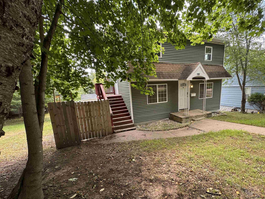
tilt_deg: -14.1
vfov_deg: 74.2
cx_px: 147
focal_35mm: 17
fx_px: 130
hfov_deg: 90.7
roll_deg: +2.3
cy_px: 115
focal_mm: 2.22
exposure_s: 1/99
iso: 40
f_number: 2.2
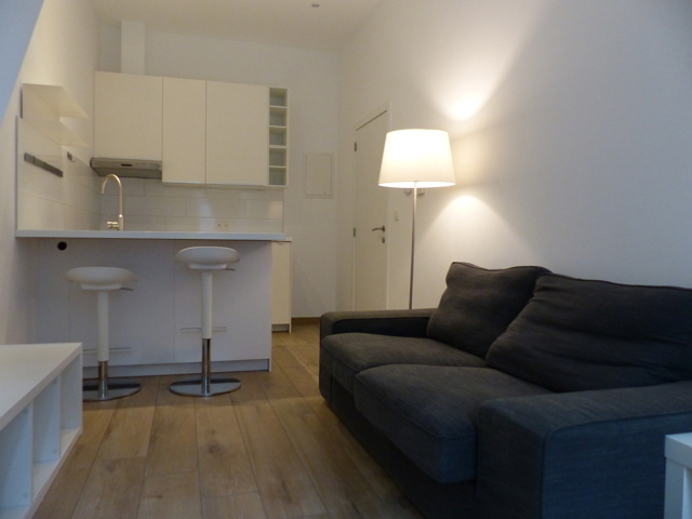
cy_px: 260
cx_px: 346
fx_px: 500
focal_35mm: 25
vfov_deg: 54.9
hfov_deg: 69.4
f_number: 2.8
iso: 400
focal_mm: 4.5
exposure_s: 1/40
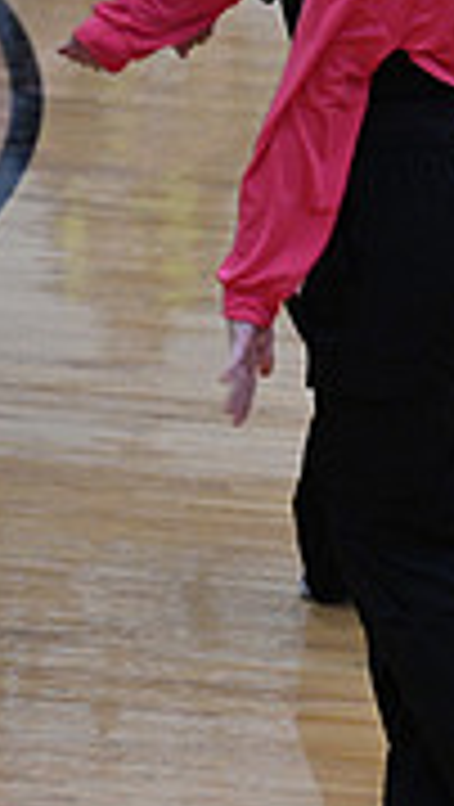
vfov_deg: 3.5
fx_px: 13046
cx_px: 1286
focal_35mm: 611
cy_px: 371
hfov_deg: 2.0
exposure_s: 1/400
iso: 4000
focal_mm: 180
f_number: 4
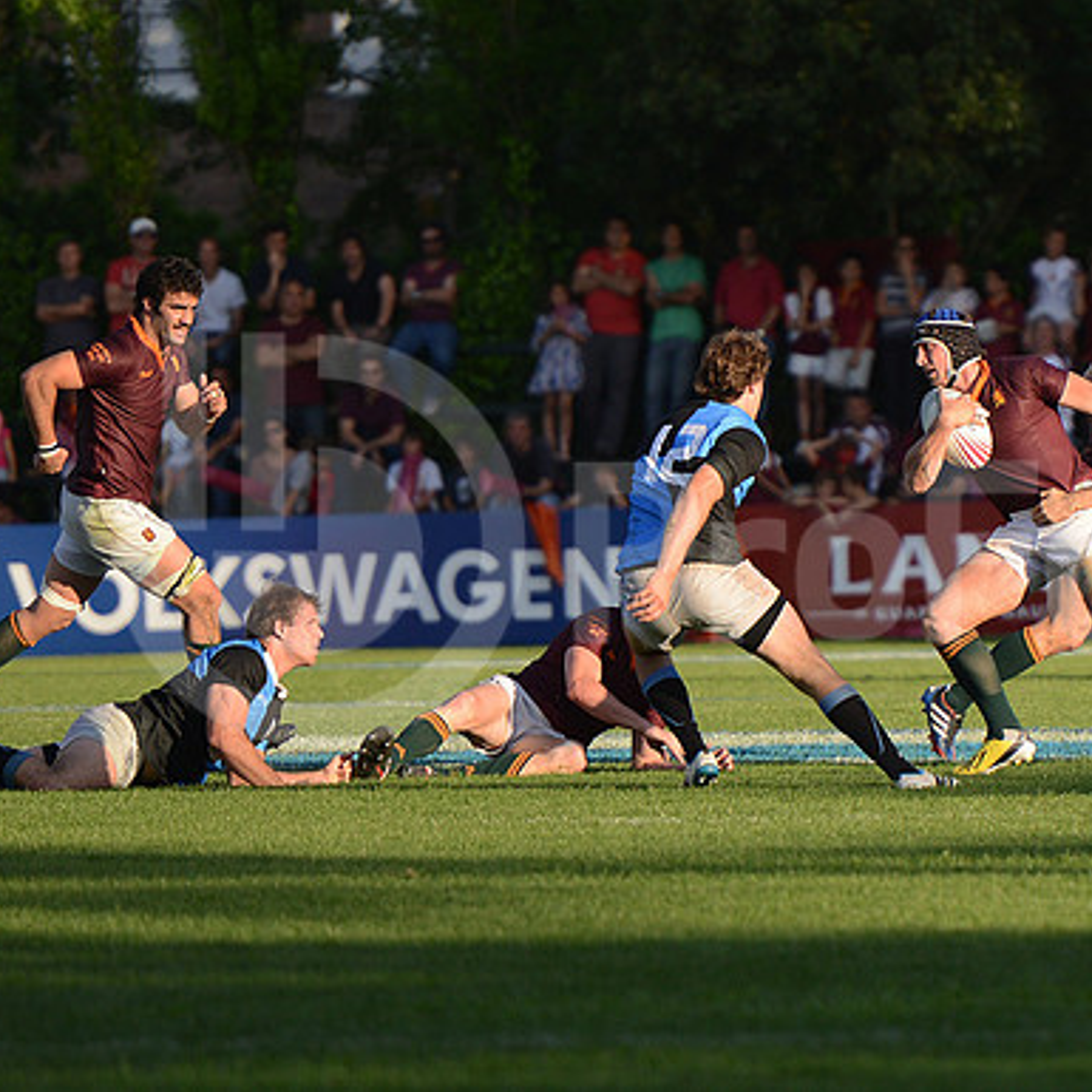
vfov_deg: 7.0
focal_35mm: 250
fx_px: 8923
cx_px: 803
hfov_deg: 7.0
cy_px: 546
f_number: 2.8
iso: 400
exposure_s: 1/2000
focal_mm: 195
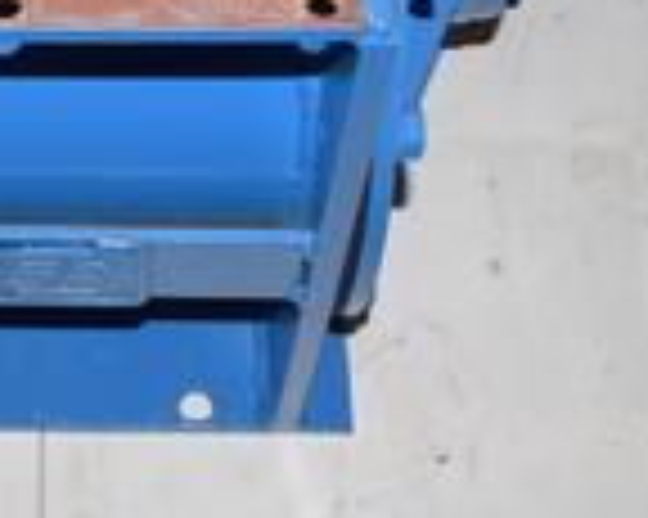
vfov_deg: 14.8
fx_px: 1878
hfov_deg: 18.9
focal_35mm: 98
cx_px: -32
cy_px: -209
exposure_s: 1/60
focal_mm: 20
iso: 100
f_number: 8
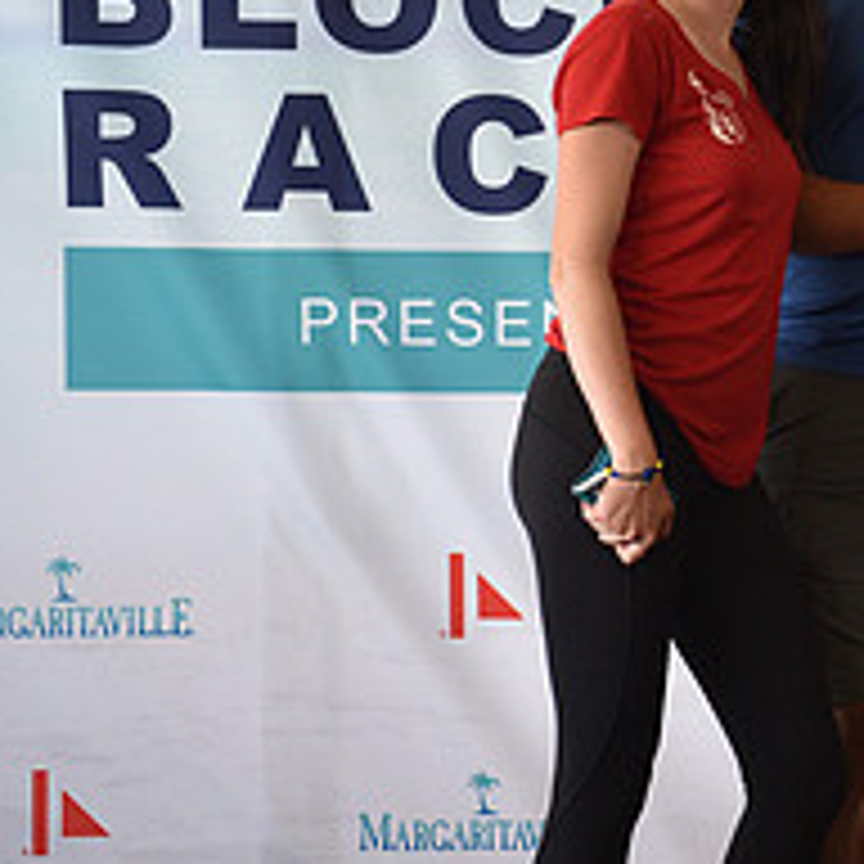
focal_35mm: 180
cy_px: 250
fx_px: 5083
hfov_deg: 9.5
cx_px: 1274
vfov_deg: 9.7
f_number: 4.5
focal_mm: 70
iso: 800
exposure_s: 1/160
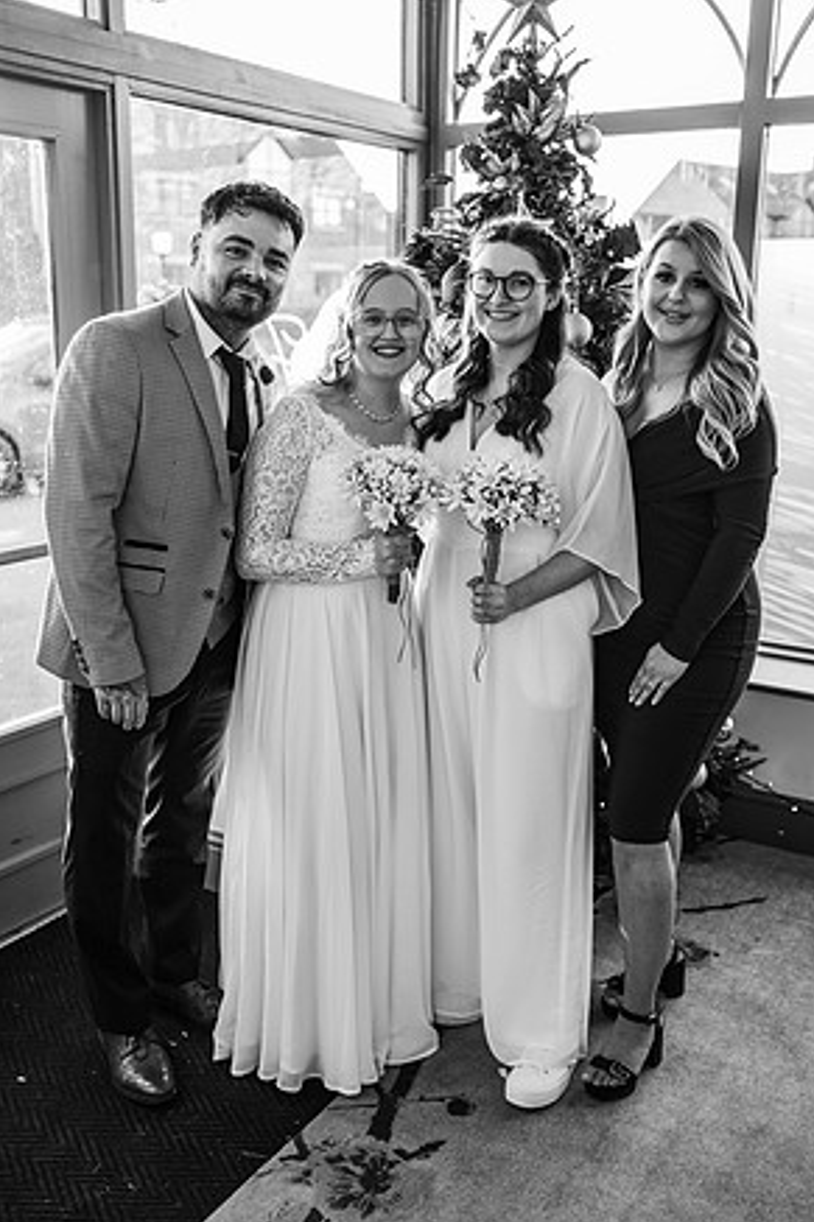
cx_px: 407
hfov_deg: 36.8
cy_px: 598
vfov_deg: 53.1
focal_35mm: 36
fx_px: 1222
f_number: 2.5
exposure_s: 1/200
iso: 360
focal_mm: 35
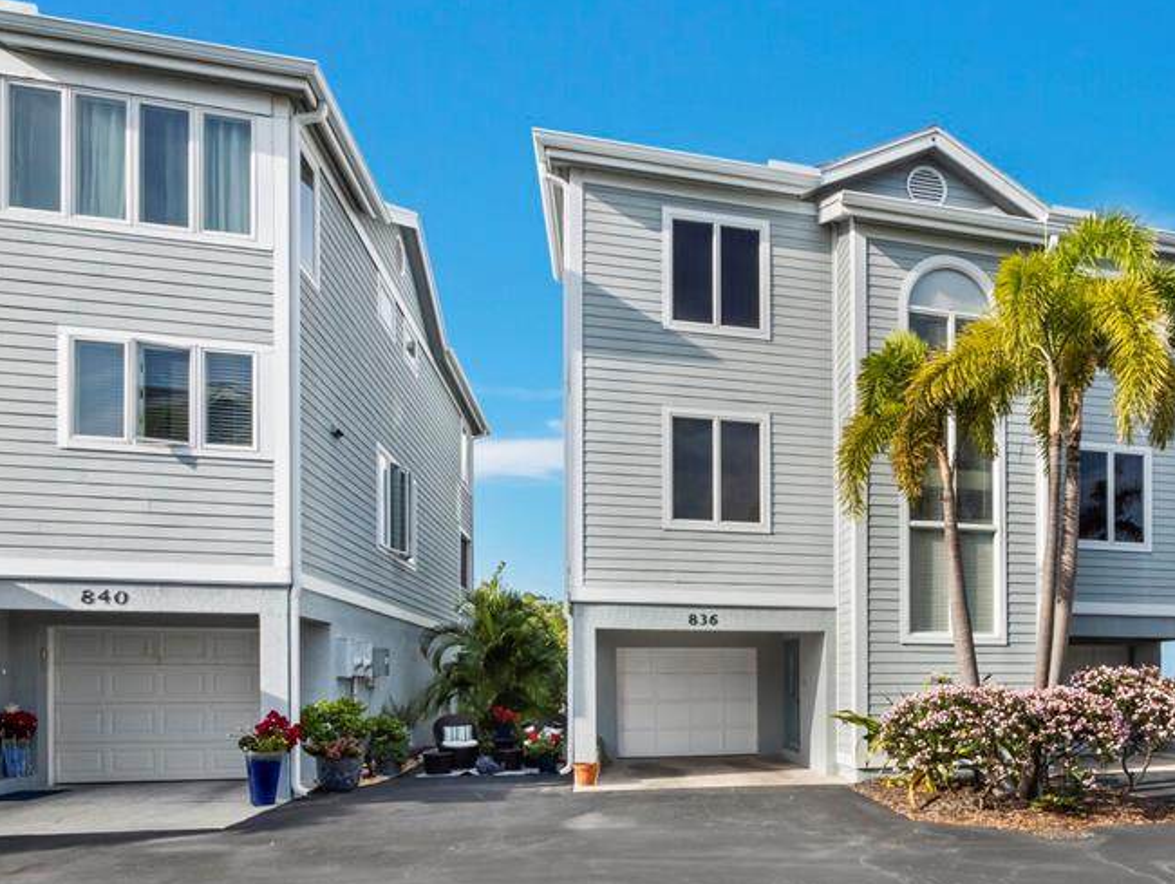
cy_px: 676
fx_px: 748
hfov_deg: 73.5
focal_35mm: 22
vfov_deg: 57.7
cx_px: 803
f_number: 11
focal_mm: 7
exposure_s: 1/200
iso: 320
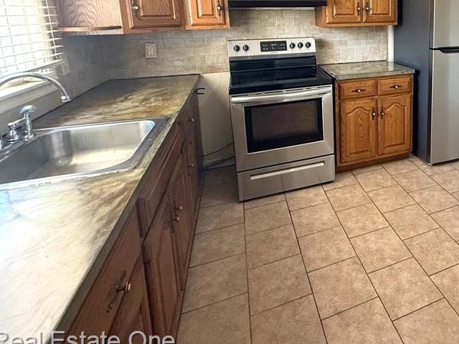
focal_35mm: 24
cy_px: 64
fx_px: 318
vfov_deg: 52.7
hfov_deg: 64.0
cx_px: 380
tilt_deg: -8.5
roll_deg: +0.5
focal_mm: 2.22
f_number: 2.2
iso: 500
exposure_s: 1/60
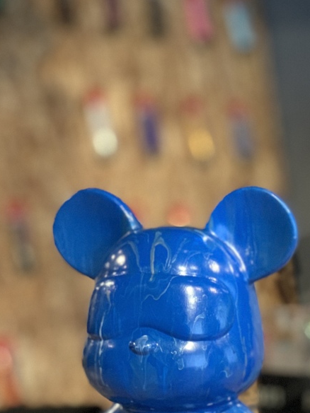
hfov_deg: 12.8
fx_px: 1361
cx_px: 331
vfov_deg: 16.8
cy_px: 441
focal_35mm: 114
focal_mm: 6
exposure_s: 1/60
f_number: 2.4
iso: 200
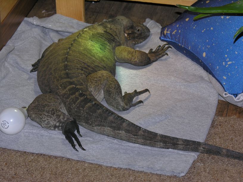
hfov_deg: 15.5
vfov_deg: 11.7
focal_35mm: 127
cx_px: 122
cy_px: 91
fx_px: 892
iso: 50
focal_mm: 32.4
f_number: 3.8
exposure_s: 1/125
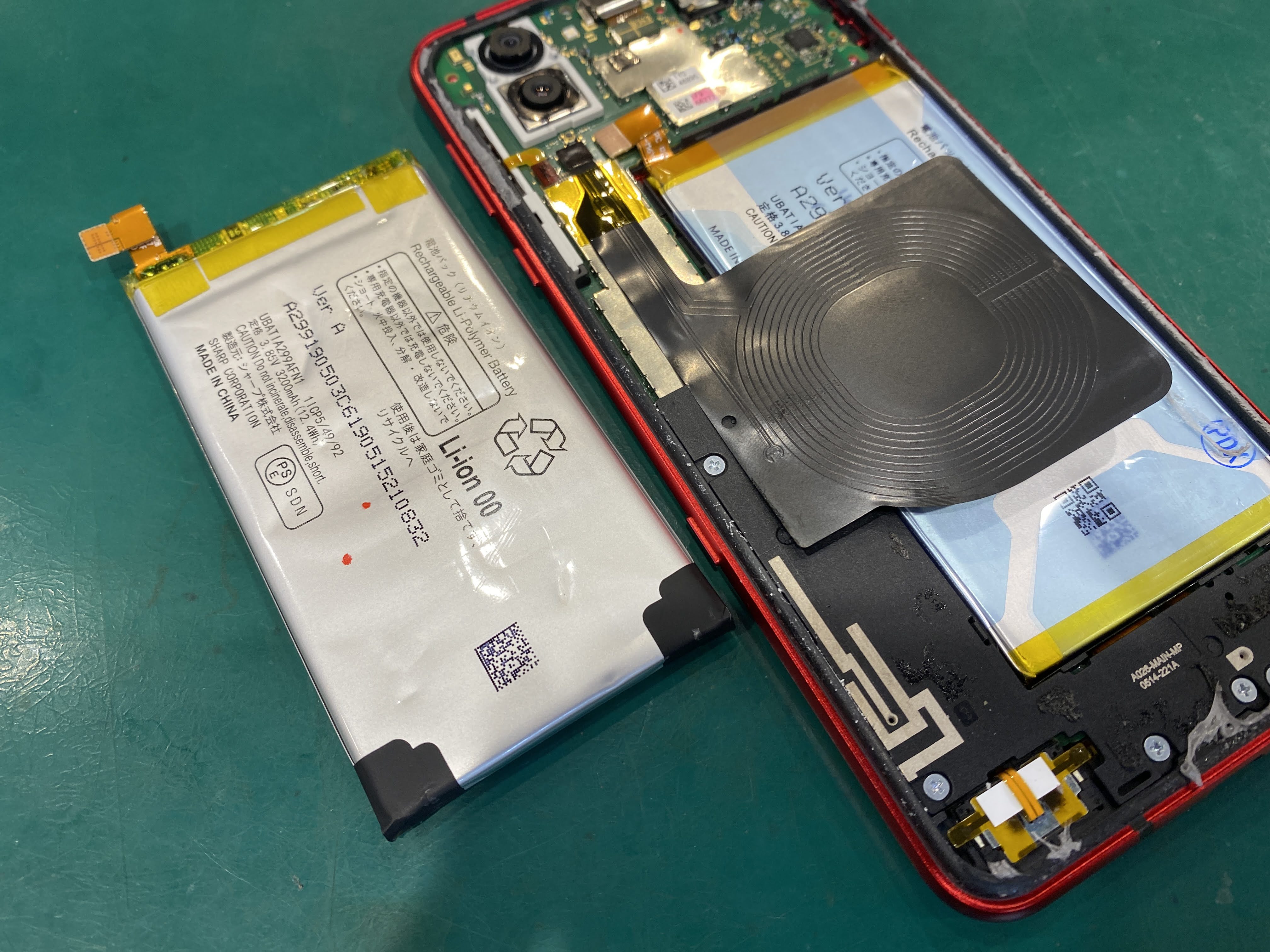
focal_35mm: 25
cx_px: 635
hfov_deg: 69.4
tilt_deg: -64.1
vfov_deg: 54.9
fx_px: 917
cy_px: 476
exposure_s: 1/100
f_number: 1.8
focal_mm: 4.25
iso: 100
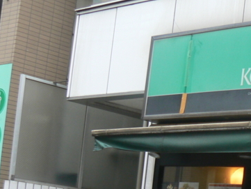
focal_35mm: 102
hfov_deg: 18.5
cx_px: 282
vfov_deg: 14.0
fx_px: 740
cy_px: 239
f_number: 3.2
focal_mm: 6
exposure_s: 1/60
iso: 80
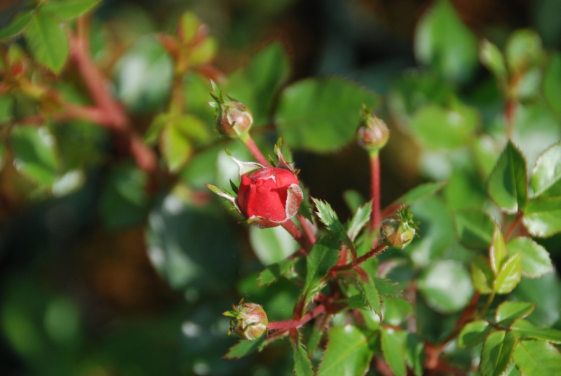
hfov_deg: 6.9
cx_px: 280
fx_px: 4682
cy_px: 188
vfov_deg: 4.6
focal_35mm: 300
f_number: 5.6
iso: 400
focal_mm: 200
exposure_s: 1/640
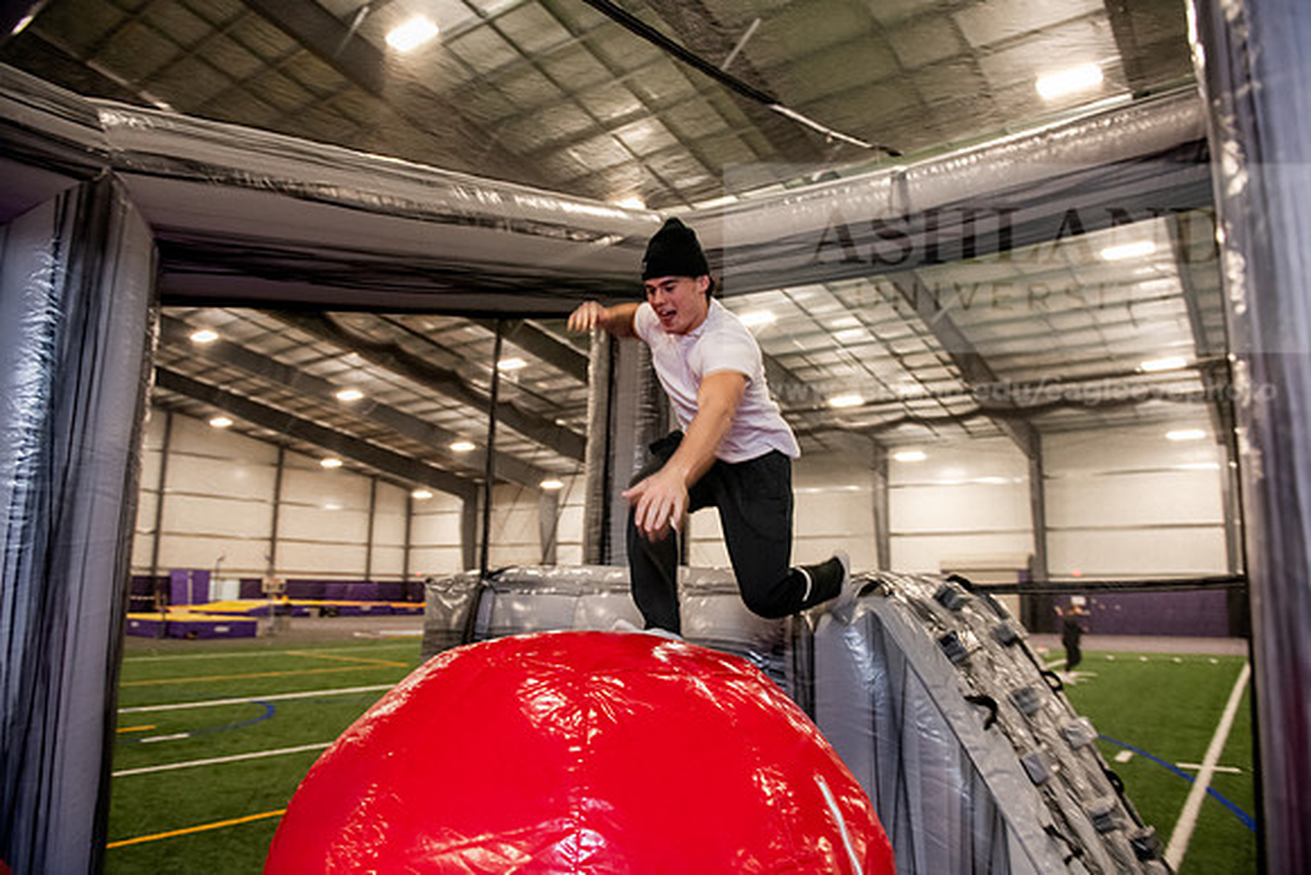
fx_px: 874
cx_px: 656
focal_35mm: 24
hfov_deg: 73.7
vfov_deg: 53.2
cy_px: 438
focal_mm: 24
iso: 2000
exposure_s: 1/125
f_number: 3.2
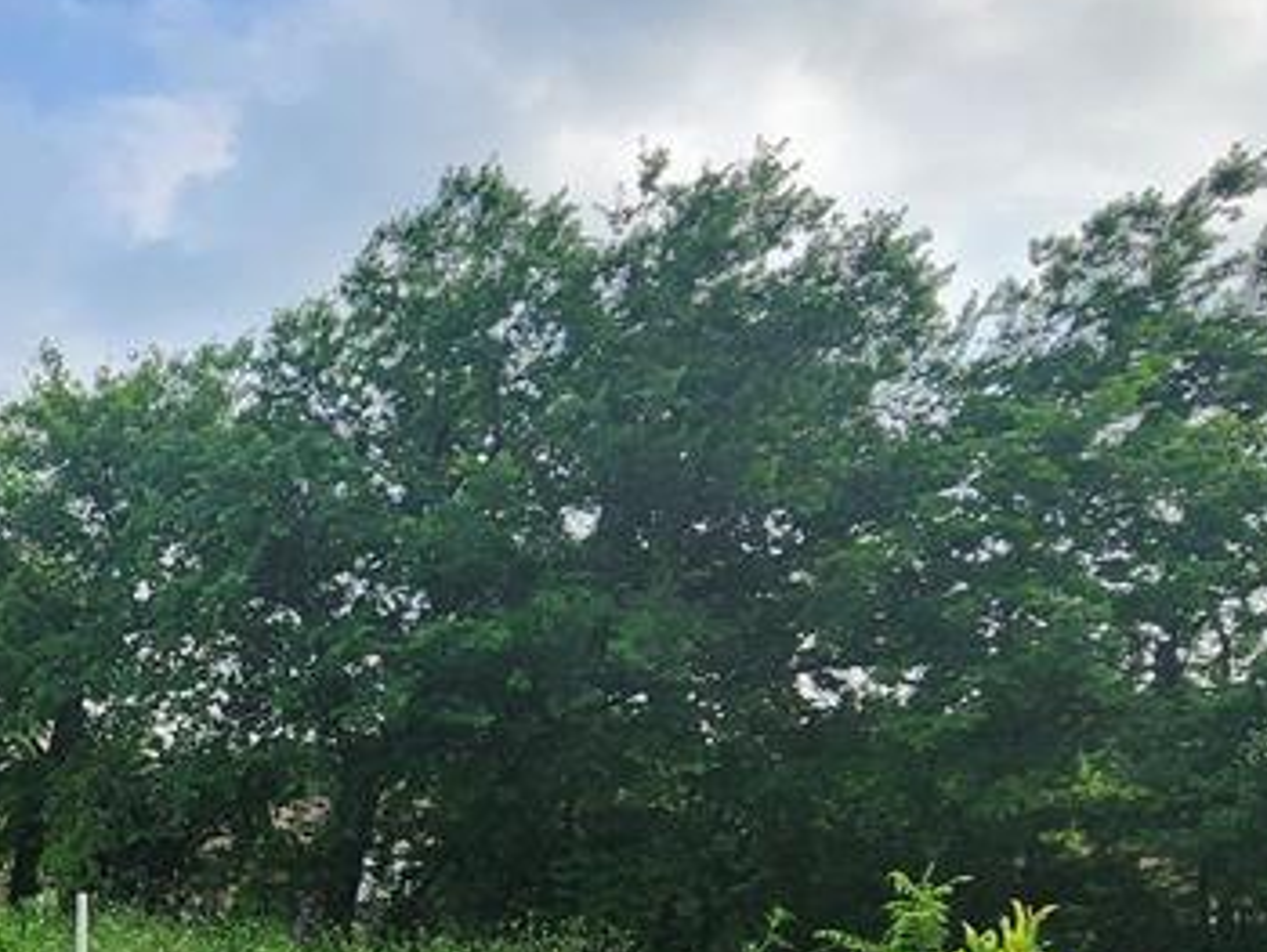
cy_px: 829
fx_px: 1392
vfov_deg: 35.8
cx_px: -134
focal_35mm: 38
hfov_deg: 39.7
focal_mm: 2.2
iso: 50
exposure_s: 1/1328
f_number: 2.2
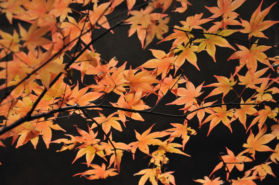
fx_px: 987
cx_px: 140
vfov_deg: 10.7
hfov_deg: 16.1
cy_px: 92
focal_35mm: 128
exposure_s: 1/320
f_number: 5.6
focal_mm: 85
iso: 3200
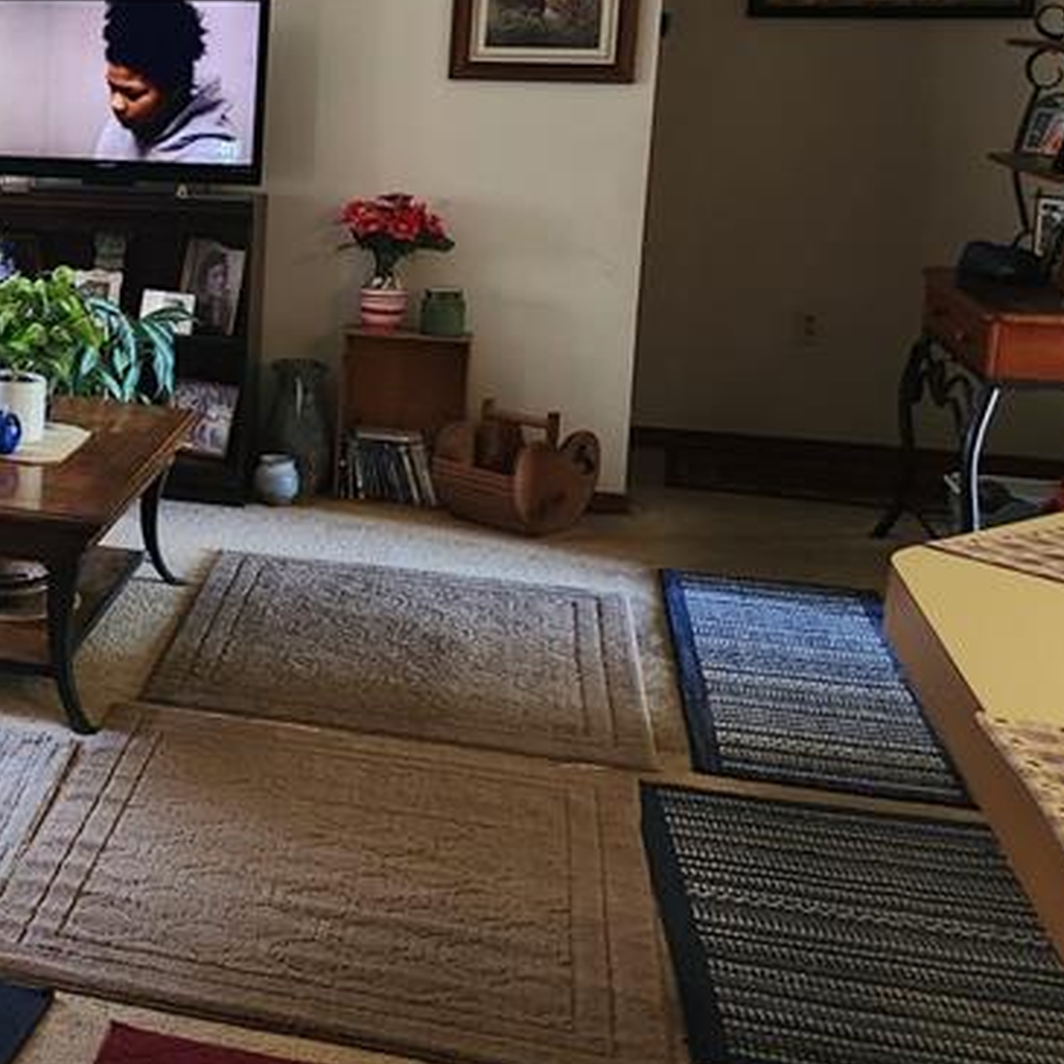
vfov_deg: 29.6
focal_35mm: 57
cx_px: -198
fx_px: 1982
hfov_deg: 26.8
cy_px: 289
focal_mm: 5.4
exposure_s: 1/34.3
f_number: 1.8
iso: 250
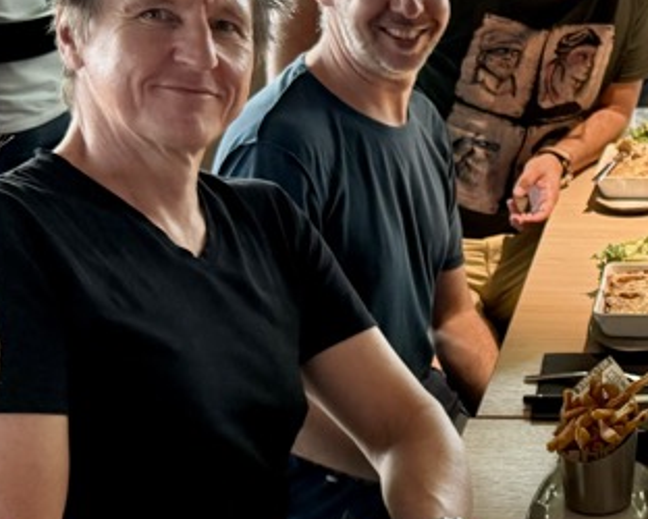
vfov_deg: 17.1
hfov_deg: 19.8
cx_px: 804
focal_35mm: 90
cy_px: 289
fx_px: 1727
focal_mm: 6.76
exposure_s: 1/100
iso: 250
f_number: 1.78
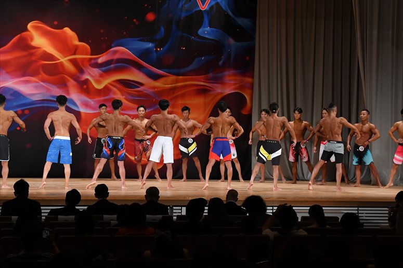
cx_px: 202
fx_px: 1041
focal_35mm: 93
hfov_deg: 21.9
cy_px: 134
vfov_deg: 14.7
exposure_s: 1/400
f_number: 5.6
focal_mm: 62
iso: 3200
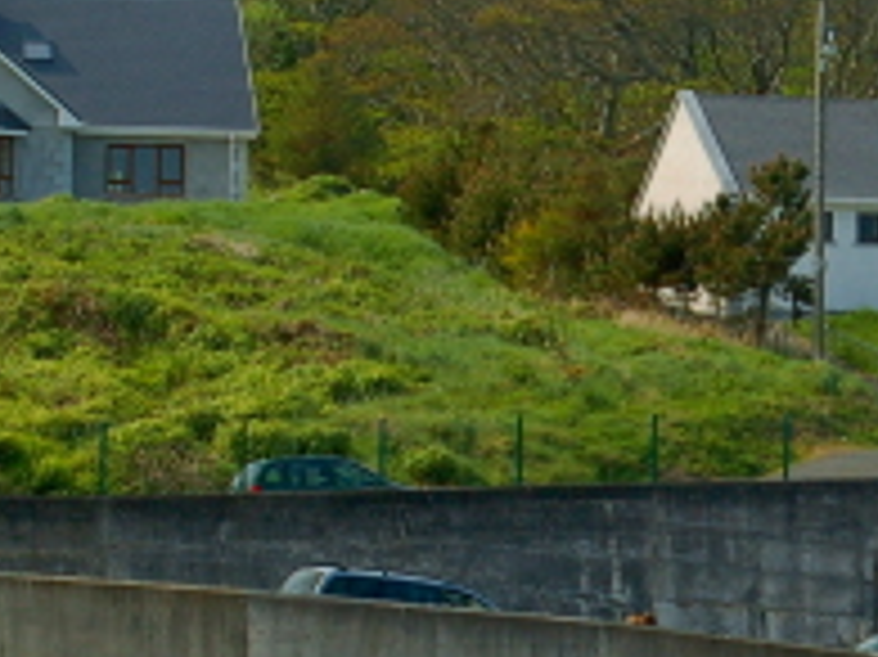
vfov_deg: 5.7
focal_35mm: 261
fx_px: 6605
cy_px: 522
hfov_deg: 7.6
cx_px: 729
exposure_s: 1/125
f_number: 9
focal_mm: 55
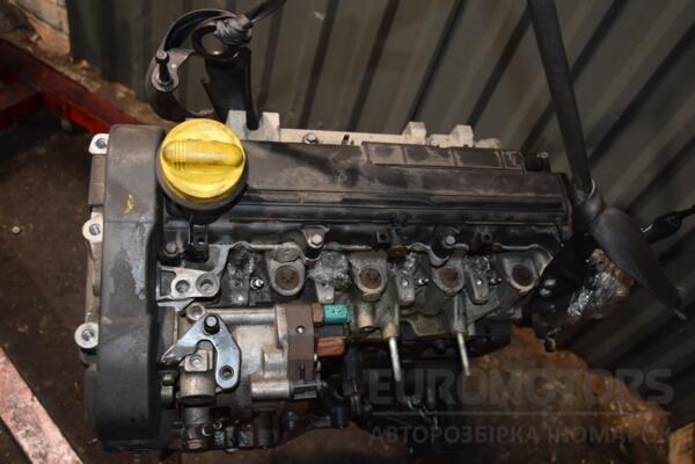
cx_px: 348
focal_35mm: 32
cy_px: 232
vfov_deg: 41.7
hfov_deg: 59.5
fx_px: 608
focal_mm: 21
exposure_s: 1/60
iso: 800
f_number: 5
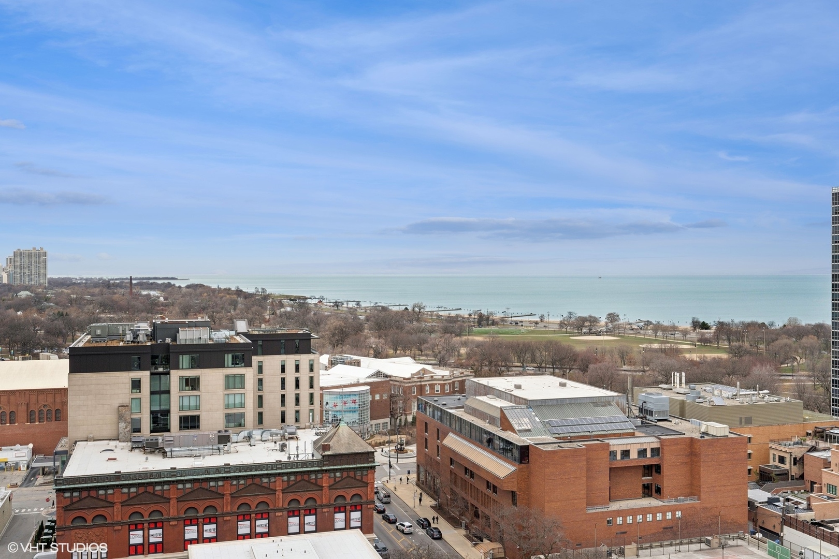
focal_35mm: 35
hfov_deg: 54.4
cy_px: 280
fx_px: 816
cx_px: 420
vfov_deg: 37.9
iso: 200
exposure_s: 1/250
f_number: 8
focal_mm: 35
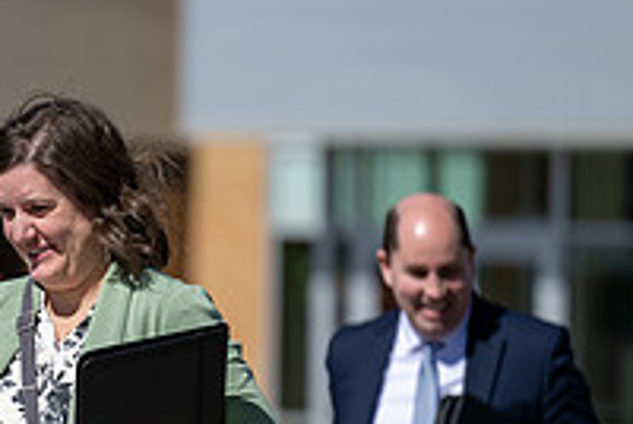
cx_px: -158
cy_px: 492
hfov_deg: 3.5
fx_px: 10196
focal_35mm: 579
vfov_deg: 2.4
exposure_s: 1/3200
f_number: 2.8
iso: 100
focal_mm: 200
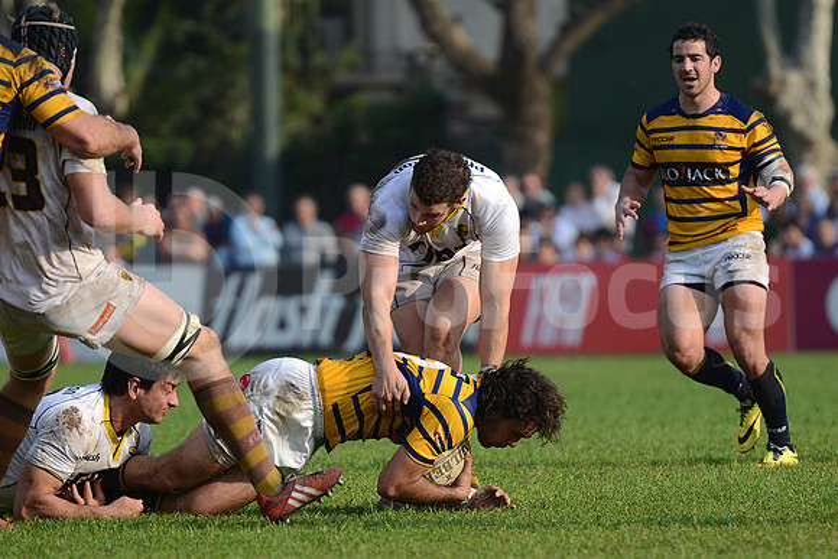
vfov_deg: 5.1
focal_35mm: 270
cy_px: 280
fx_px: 6286
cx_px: 419
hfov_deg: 7.6
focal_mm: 270
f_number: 4
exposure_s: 1/1250
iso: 320
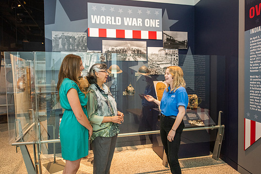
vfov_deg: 49.6
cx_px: 125
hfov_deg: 69.3
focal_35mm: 26
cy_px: 84
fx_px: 189
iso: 1600
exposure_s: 1/200
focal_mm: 24
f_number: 2.8
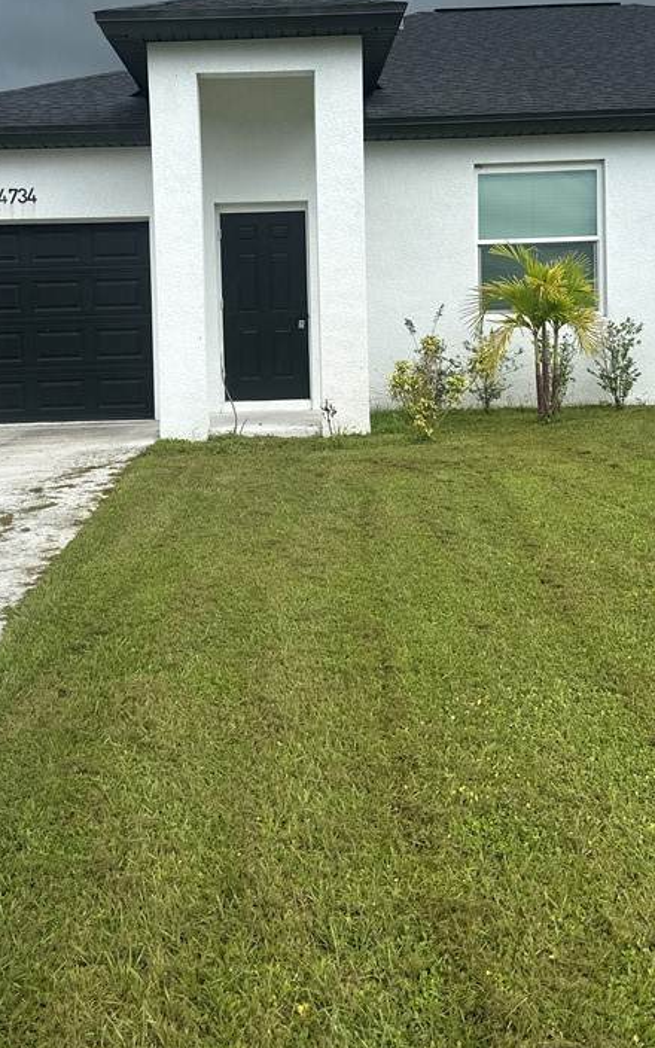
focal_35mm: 37
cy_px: 325
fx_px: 1057
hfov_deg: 34.4
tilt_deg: -0.4
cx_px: 275
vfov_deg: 51.5
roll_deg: +1.3
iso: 80
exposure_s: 1/3356
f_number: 1.78
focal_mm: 6.86
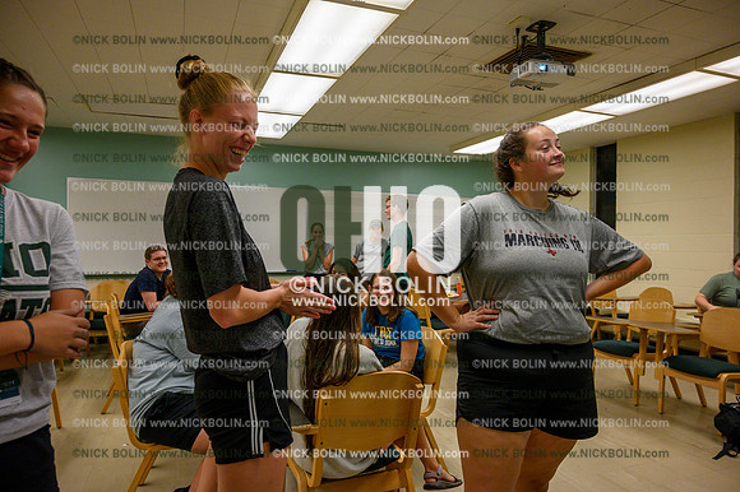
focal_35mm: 24
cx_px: 370
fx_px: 493
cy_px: 246
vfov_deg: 53.1
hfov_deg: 73.8
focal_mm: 24
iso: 1600
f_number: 4.5
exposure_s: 1/400
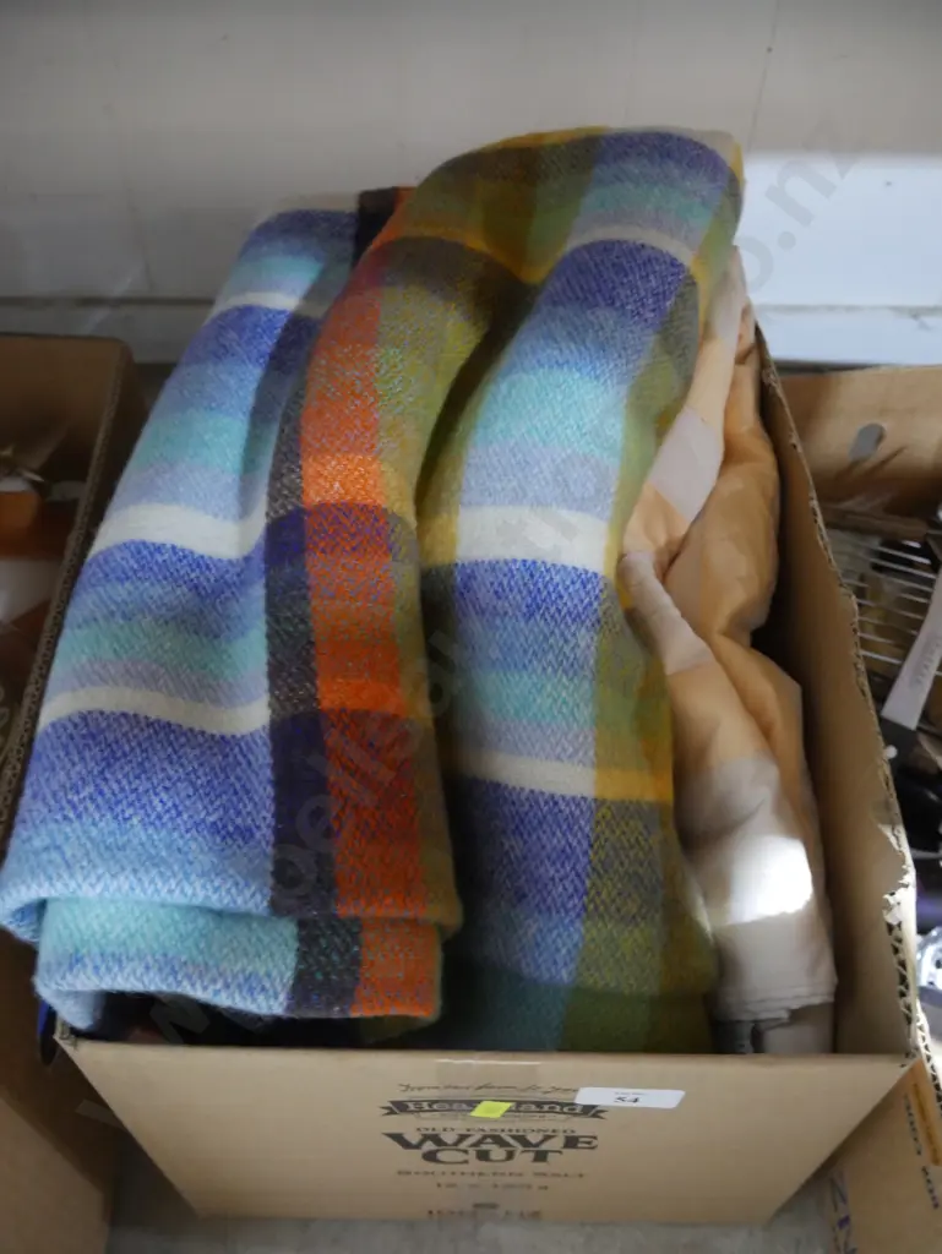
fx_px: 1088
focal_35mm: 30
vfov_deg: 59.9
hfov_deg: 46.8
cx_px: 471
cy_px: 627
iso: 3200
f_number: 3.6
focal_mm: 15
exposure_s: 1/25
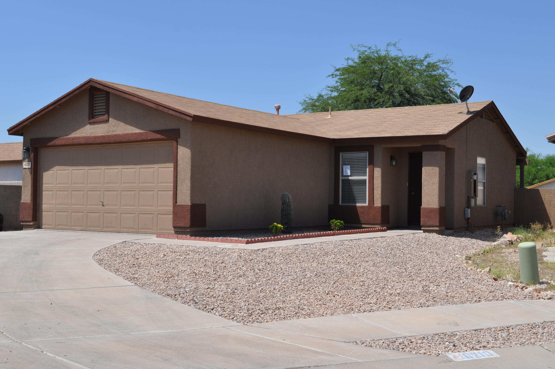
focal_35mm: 46
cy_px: 186
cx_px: 275
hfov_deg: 42.8
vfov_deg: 29.2
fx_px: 708
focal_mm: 30
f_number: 10
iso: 200
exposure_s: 1/400
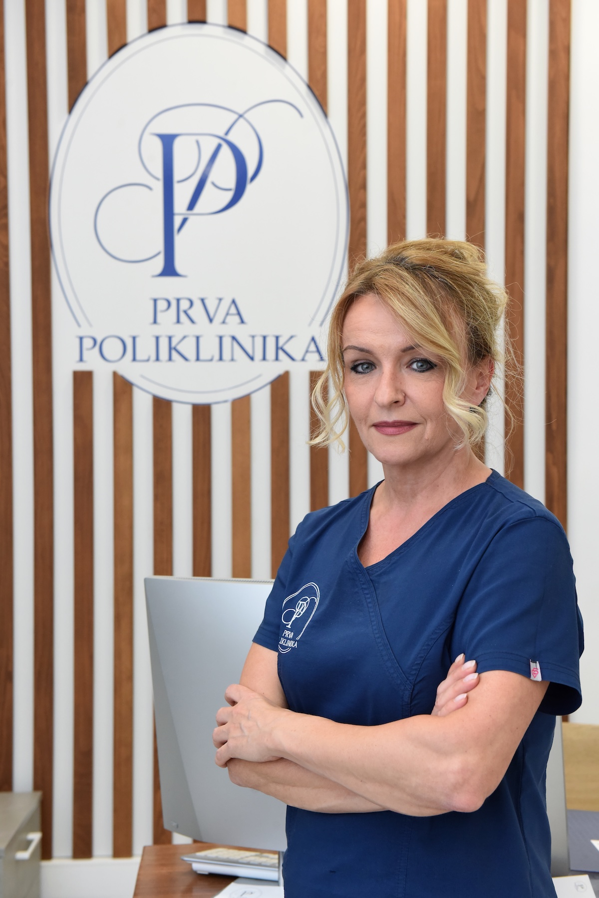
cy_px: 449
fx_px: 1372
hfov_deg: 24.6
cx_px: 300
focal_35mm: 55
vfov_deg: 36.2
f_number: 8
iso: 2500
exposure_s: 1/200
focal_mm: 55
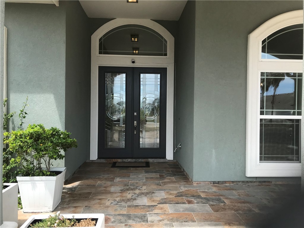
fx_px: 246
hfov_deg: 63.4
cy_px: 114
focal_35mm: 28
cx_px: 152
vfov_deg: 49.7
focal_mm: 3.99
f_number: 1.8
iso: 20
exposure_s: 1/967
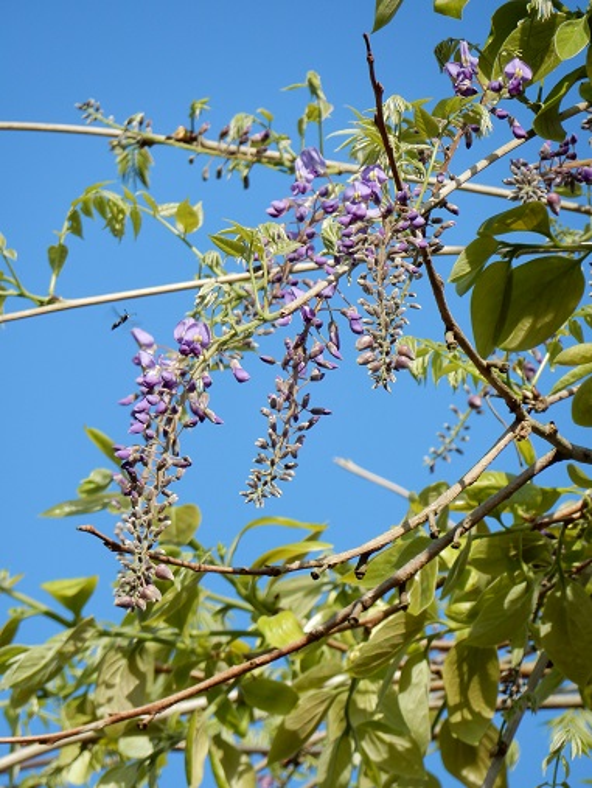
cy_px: 394
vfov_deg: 3.7
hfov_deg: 2.8
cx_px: 296
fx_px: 12116
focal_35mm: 532
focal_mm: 94.9
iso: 125
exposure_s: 1/250
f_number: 6.4
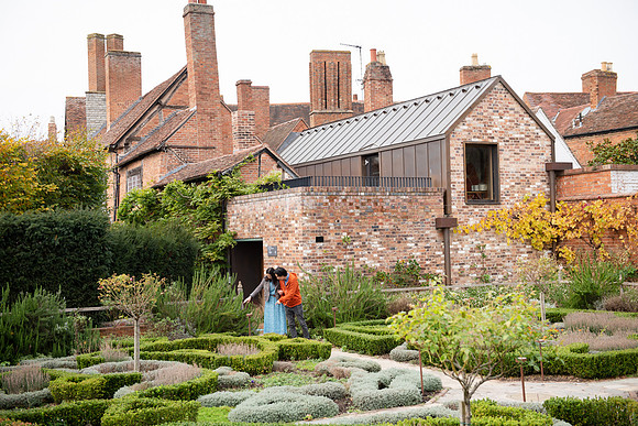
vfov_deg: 28.1
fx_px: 851
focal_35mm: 48
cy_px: 213
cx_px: 319
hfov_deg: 41.1
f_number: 3.2
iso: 125
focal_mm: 48
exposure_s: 1/200
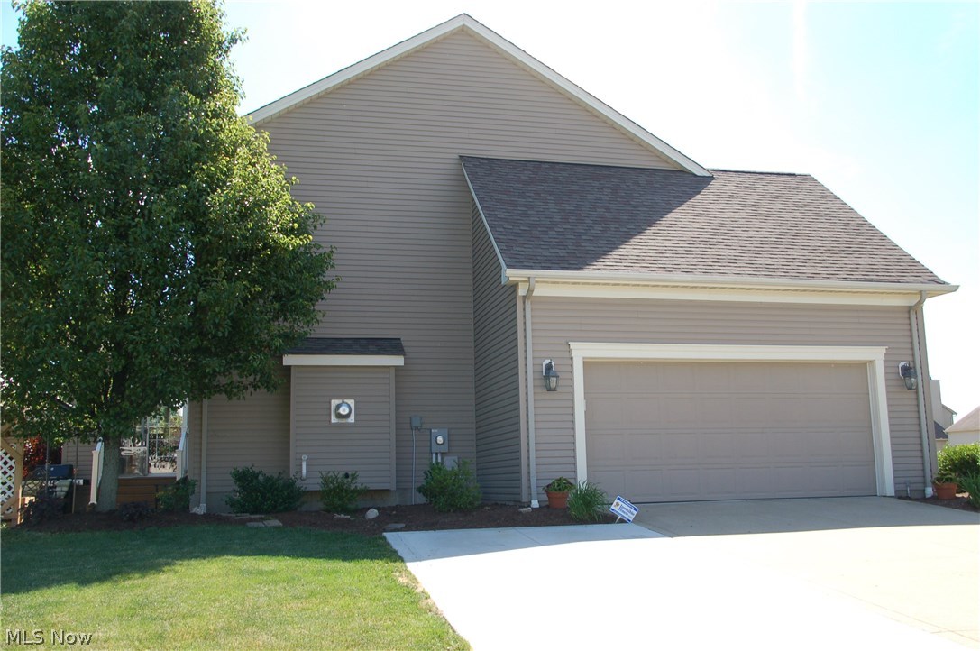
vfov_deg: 38.3
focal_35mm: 34
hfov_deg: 55.2
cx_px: 490
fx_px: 938
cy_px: 326
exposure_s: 1/500
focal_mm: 23
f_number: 5.6
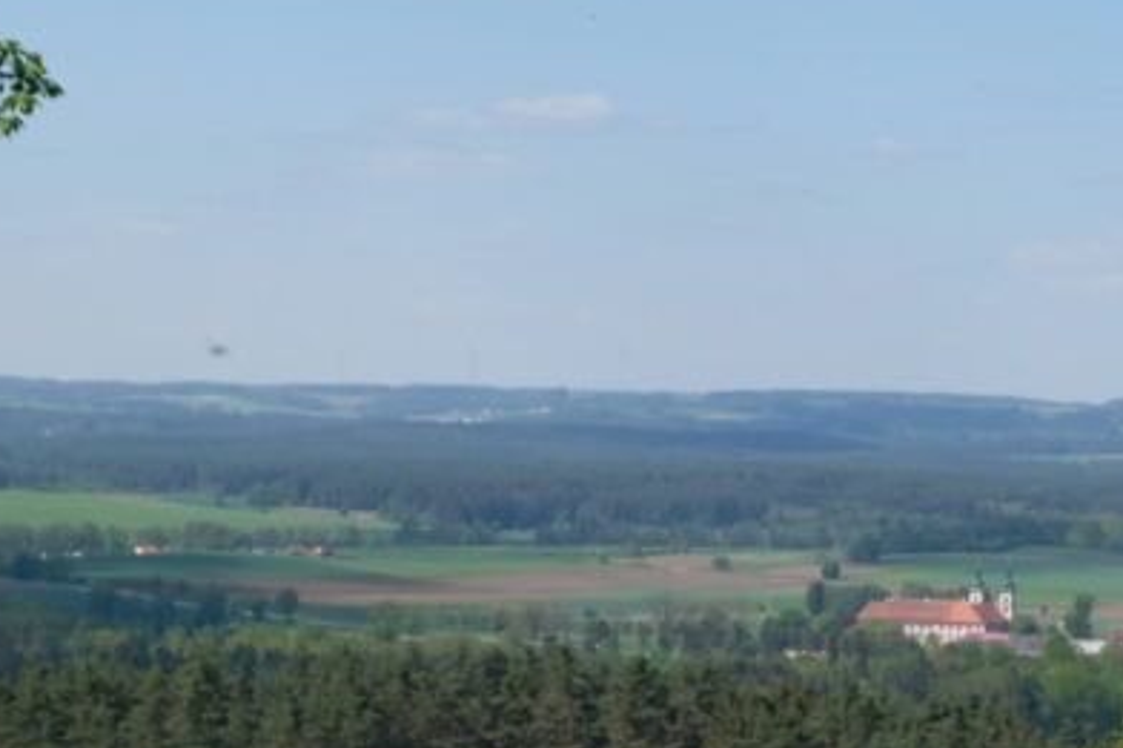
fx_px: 4490
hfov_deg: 14.2
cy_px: 877
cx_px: 665
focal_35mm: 144
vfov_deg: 9.4
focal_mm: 31.5
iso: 200
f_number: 8
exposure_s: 1/420
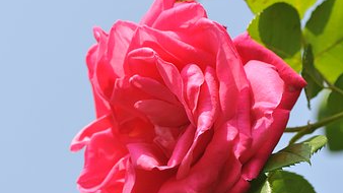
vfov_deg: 5.7
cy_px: 117
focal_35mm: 214
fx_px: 1946
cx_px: 172
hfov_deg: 10.1
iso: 320
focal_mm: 90
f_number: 5.6
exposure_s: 1/1000
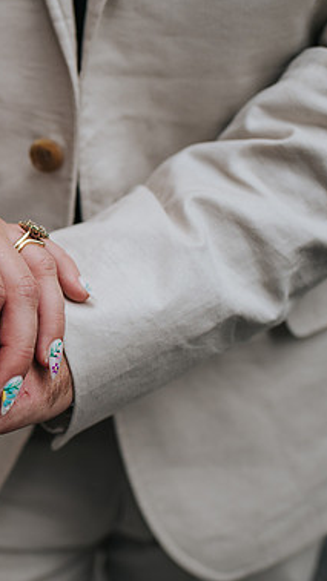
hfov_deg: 17.7
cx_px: -120
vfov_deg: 33.3
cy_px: 288
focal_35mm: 63
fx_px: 972
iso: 220
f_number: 3.2
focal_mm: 35
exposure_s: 1/320
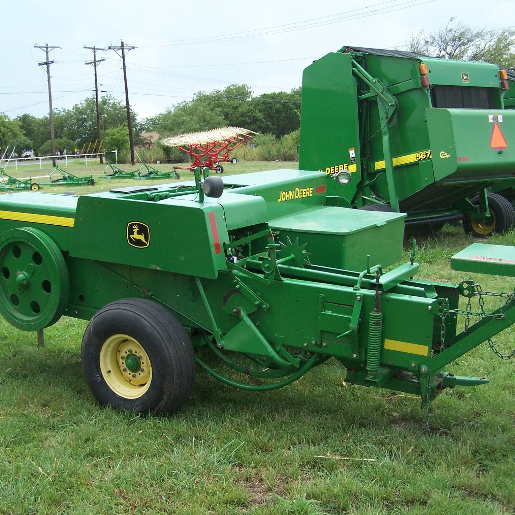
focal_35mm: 45
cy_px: 257
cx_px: 218
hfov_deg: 37.5
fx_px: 757
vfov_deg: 37.6
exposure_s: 1/500
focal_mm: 6.3
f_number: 2.8
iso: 80
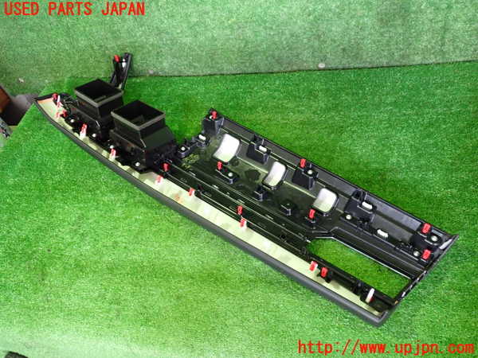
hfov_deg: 60.0
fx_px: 414
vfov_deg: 46.8
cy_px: 179
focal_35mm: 30
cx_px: 239
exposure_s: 1/30
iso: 800
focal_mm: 5.4
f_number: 2.3
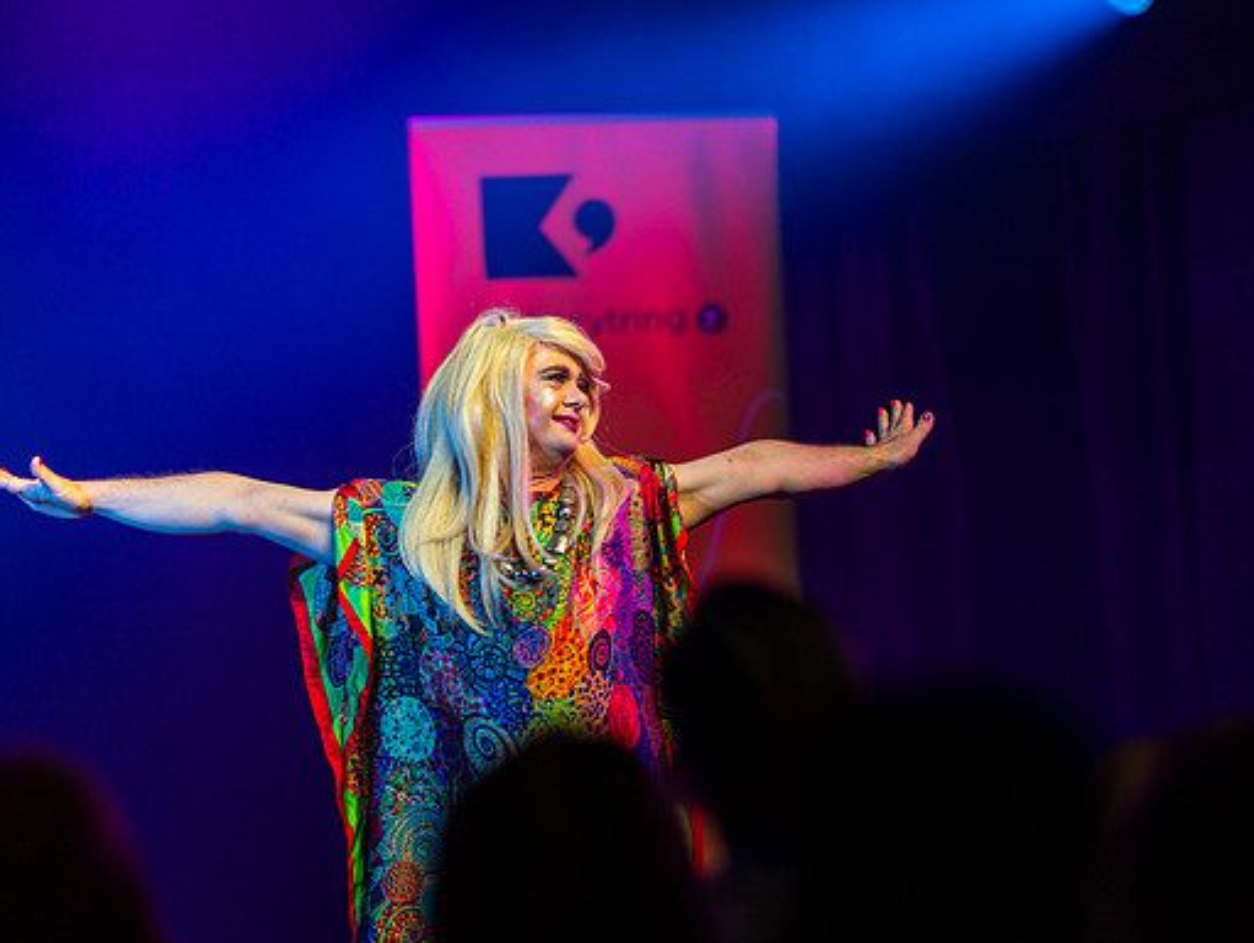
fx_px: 4423
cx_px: 693
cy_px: 623
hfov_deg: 16.1
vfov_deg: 12.1
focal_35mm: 122
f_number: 1.4
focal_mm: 85
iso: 125
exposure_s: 1/200
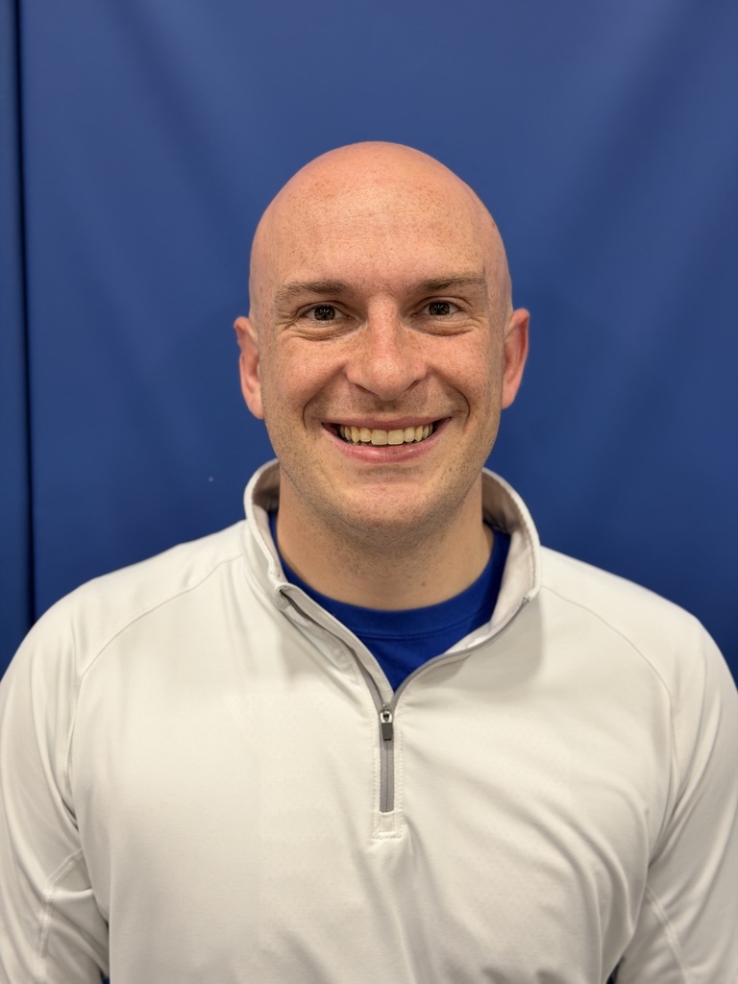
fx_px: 1364
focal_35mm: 48
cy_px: 492
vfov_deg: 39.7
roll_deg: -0.5
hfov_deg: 30.3
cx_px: 369
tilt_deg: -7.9
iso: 200
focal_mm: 6.76
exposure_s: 1/40
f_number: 1.78
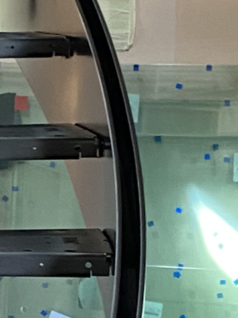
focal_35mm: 180
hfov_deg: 8.1
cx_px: -102
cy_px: 295
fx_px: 1652
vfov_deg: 10.9
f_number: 1.8
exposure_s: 1/60
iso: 200
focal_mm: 4.25
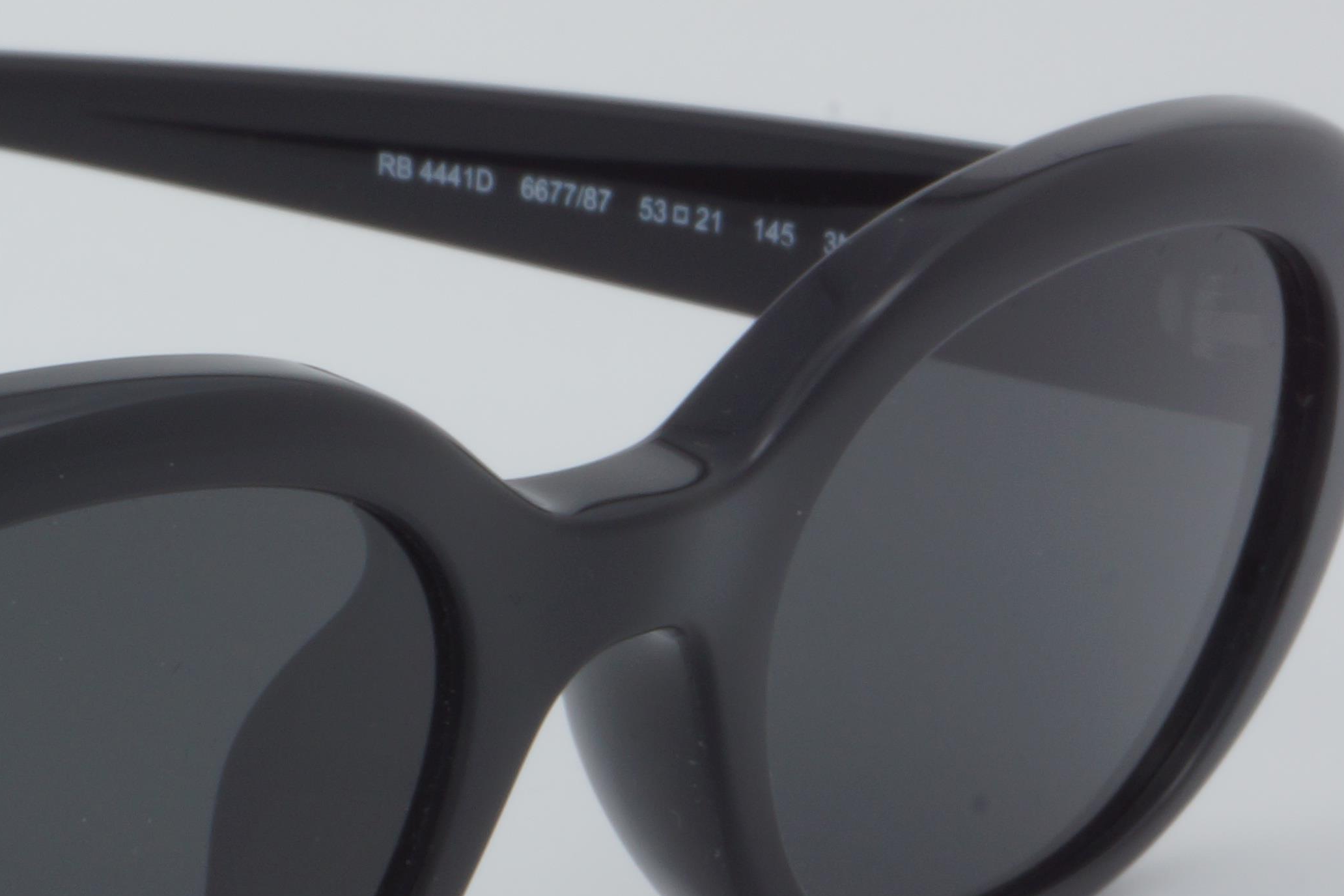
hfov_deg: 9.2
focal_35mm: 218
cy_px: 738
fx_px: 8138
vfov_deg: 6.3
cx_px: -529
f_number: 29
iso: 100
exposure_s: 1/4
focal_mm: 50
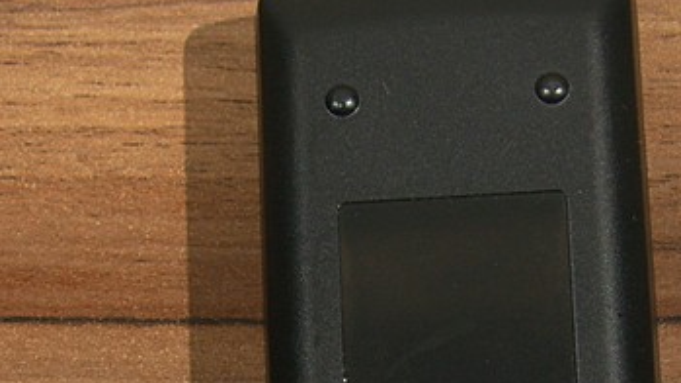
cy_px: 623
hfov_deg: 10.6
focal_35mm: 203
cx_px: 443
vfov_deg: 5.9
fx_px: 3664
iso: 50
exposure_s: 1/60
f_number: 2.8
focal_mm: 16.7
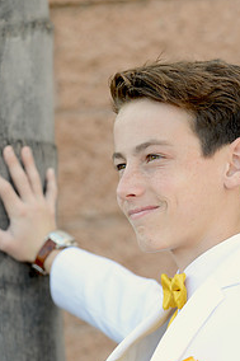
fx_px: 1902
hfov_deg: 7.2
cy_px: 236
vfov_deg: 10.8
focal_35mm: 190
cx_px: 133
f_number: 4
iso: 250
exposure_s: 1/250
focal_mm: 120
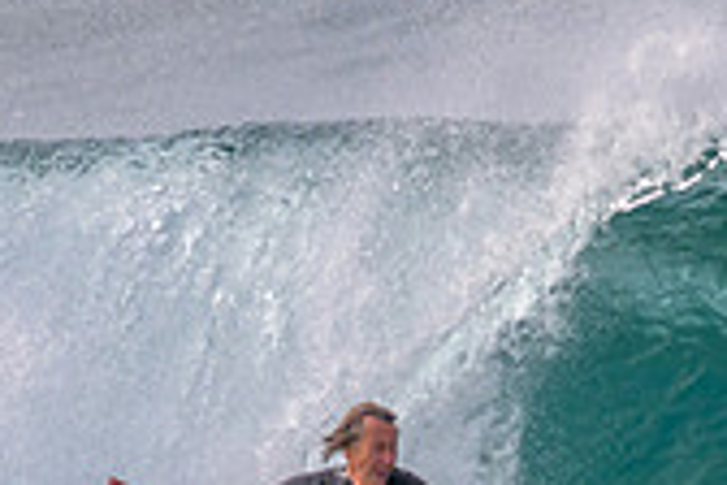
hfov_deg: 0.7
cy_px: 604
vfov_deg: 0.5
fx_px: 55672
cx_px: 610
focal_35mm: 2757
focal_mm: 800
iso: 1250
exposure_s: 1/2000
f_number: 11
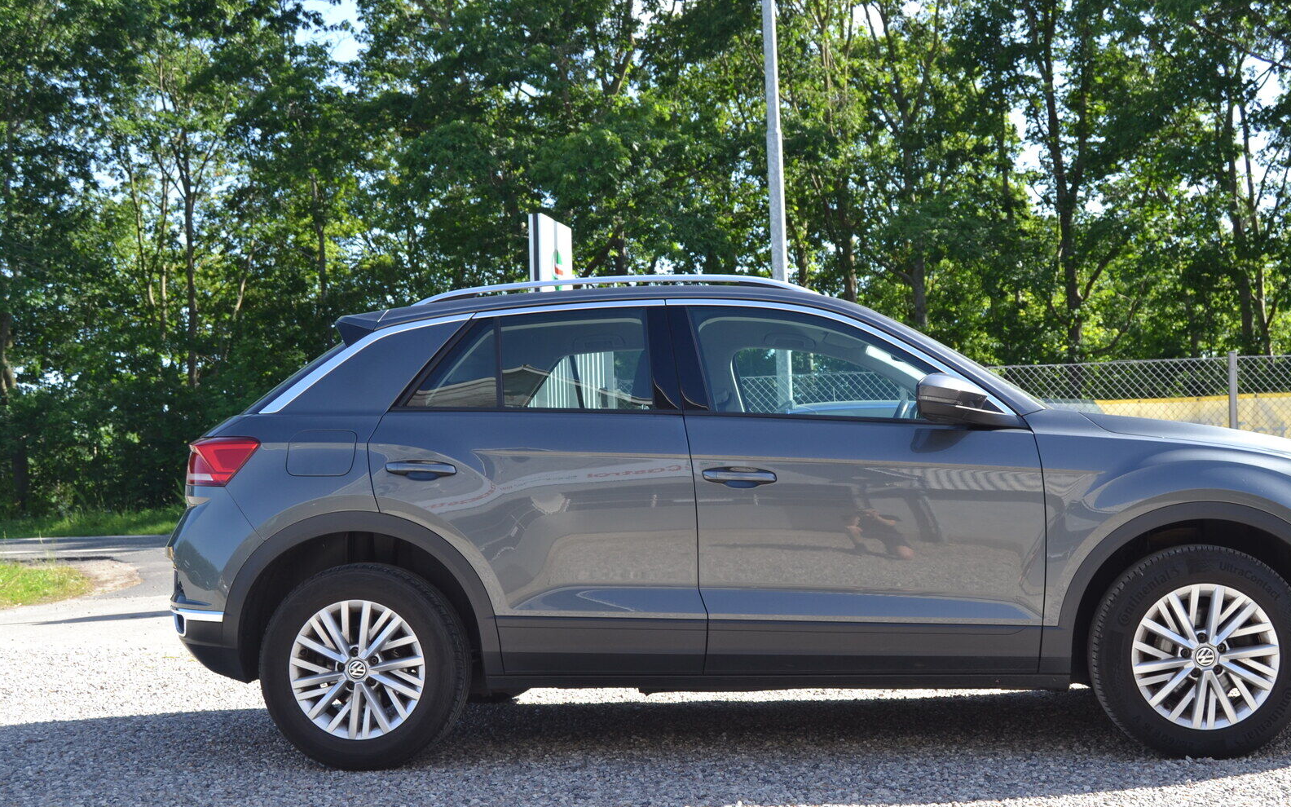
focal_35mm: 43
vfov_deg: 30.0
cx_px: 740
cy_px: 506
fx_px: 1499
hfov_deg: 46.4
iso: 100
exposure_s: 1/160
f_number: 5.6
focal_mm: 23
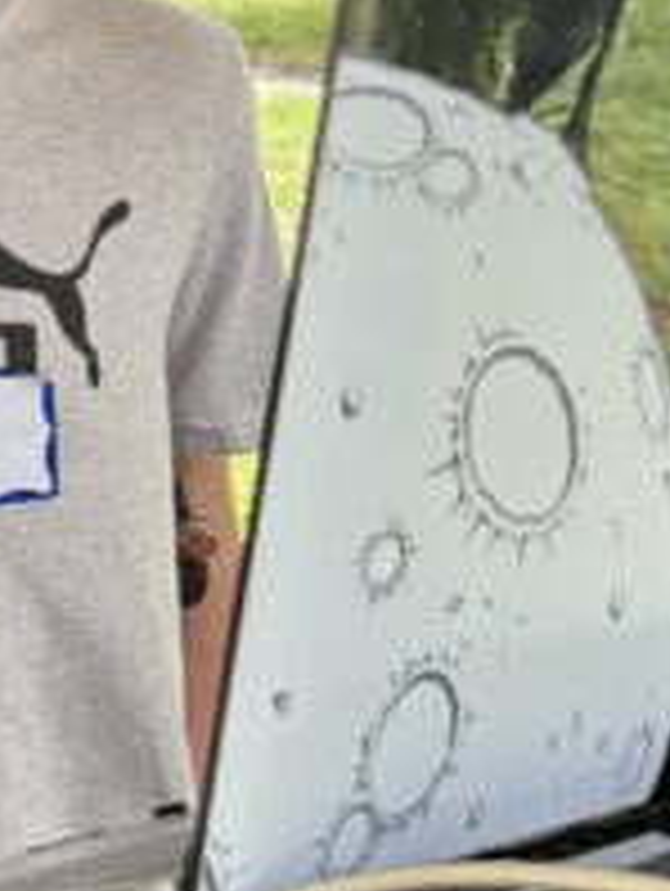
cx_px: -980
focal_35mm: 124
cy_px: 63
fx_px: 3193
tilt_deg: -7.2
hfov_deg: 10.3
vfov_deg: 15.7
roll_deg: +0.0
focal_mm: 6.76
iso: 100
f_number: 1.78
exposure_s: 1/920
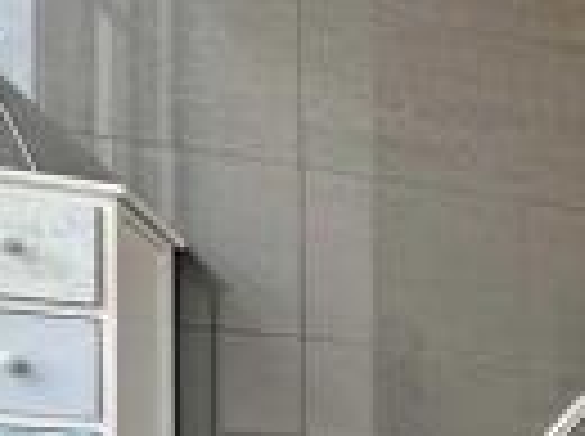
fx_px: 1063
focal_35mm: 63
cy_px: 578
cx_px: 1069
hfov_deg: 20.7
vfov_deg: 21.0
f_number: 2.2
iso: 40
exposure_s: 1/99
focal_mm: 2.22
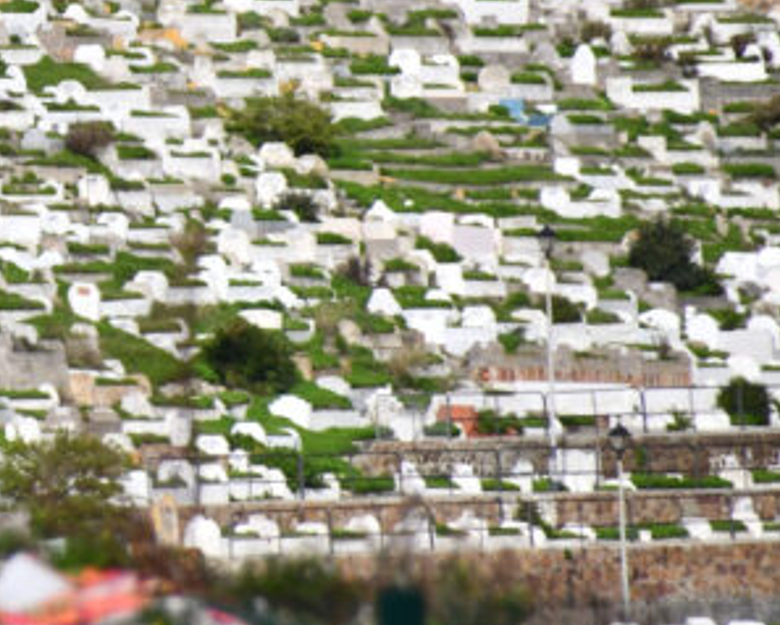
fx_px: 20513
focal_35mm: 888
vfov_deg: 1.7
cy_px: 59
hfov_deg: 2.2
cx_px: -197
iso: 1250
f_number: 6.3
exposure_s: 1/8000
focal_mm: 250
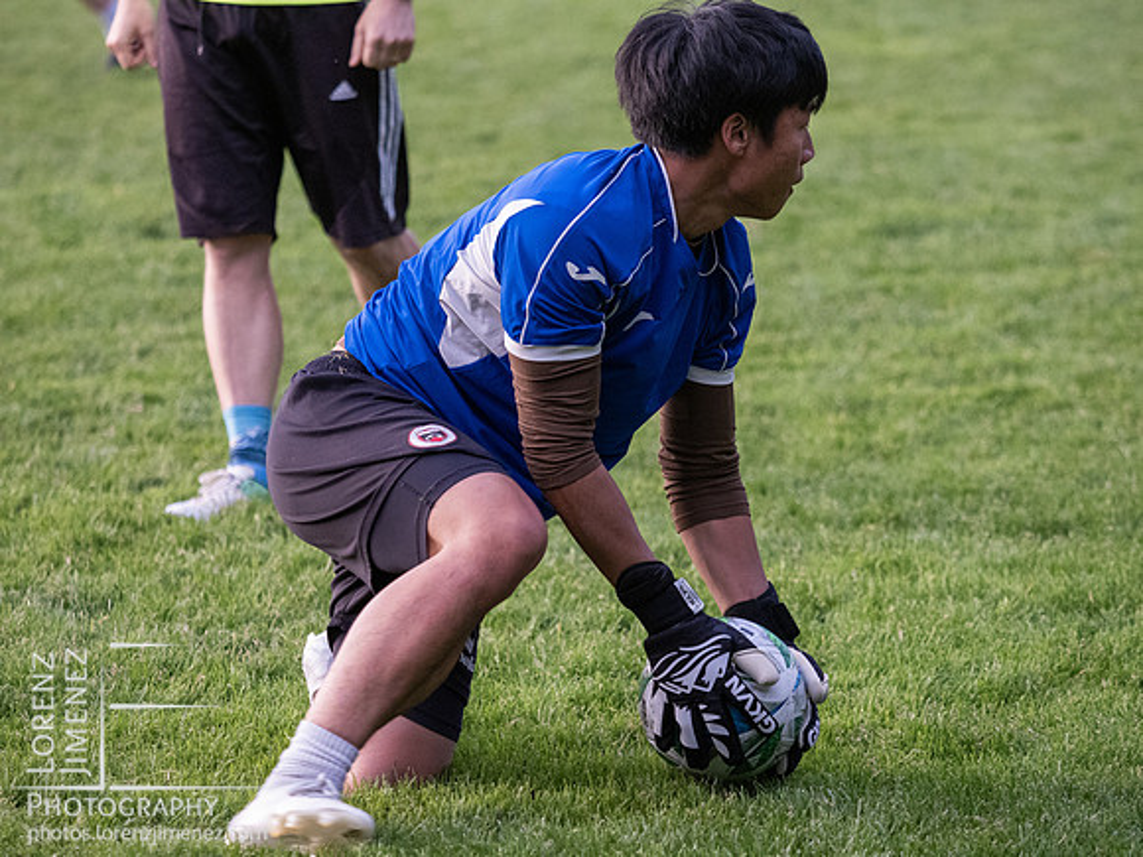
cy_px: 428
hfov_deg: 9.9
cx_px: 572
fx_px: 6604
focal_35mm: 200
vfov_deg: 7.4
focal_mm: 100
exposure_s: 1/1000
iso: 2500
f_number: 2.8
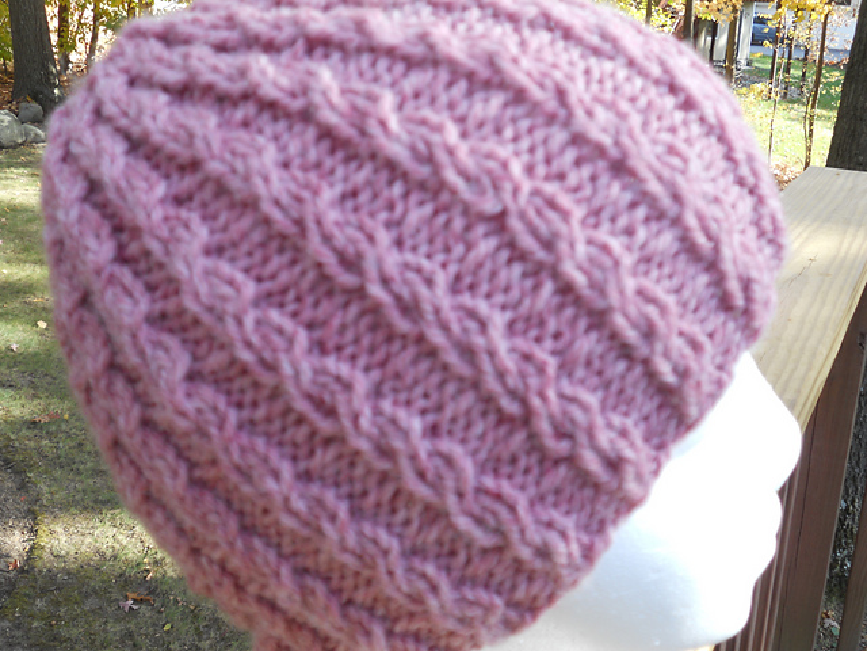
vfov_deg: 31.5
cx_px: 434
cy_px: 326
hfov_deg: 41.2
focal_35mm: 46
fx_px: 1152
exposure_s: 1/50
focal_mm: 8.2
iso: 80
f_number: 4.3
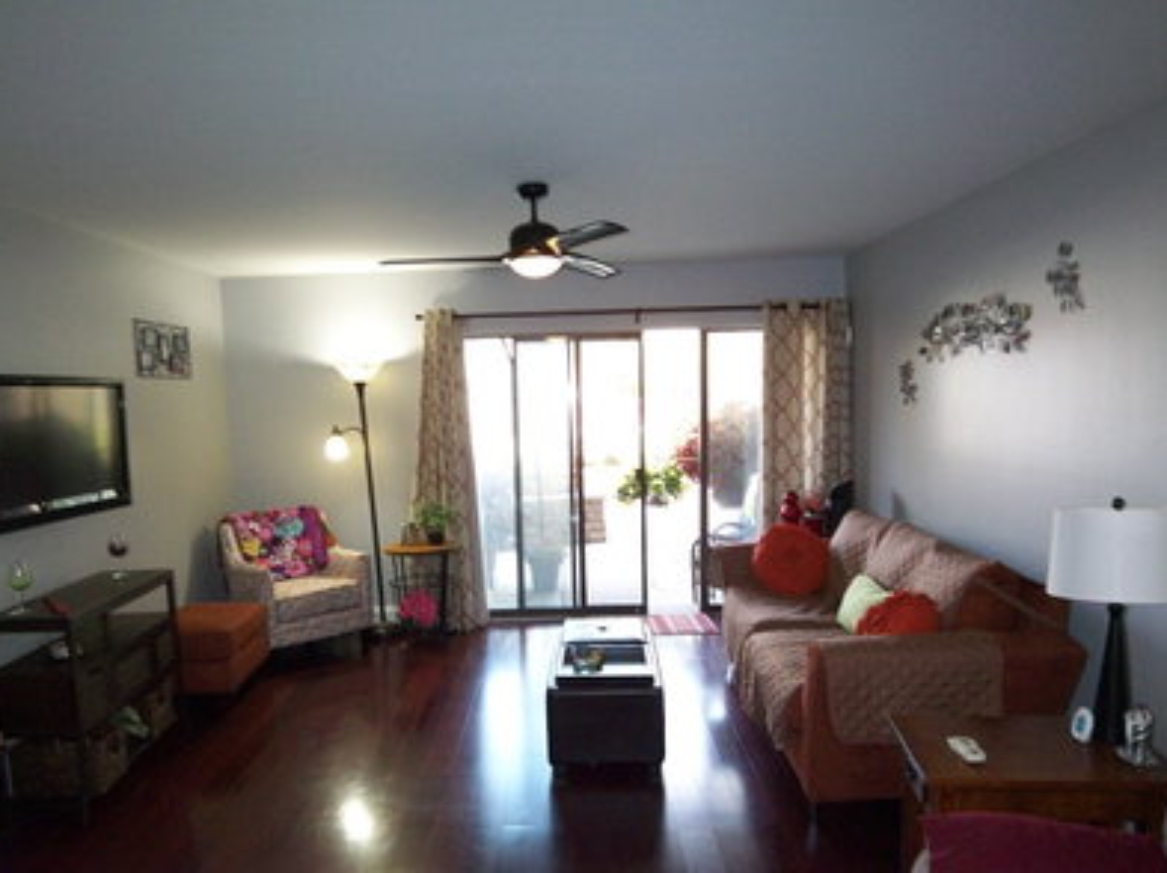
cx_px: 551
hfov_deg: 69.4
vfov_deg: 54.7
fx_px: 842
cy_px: 469
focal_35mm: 25
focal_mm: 3.8
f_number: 2.8
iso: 160
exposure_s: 1/30
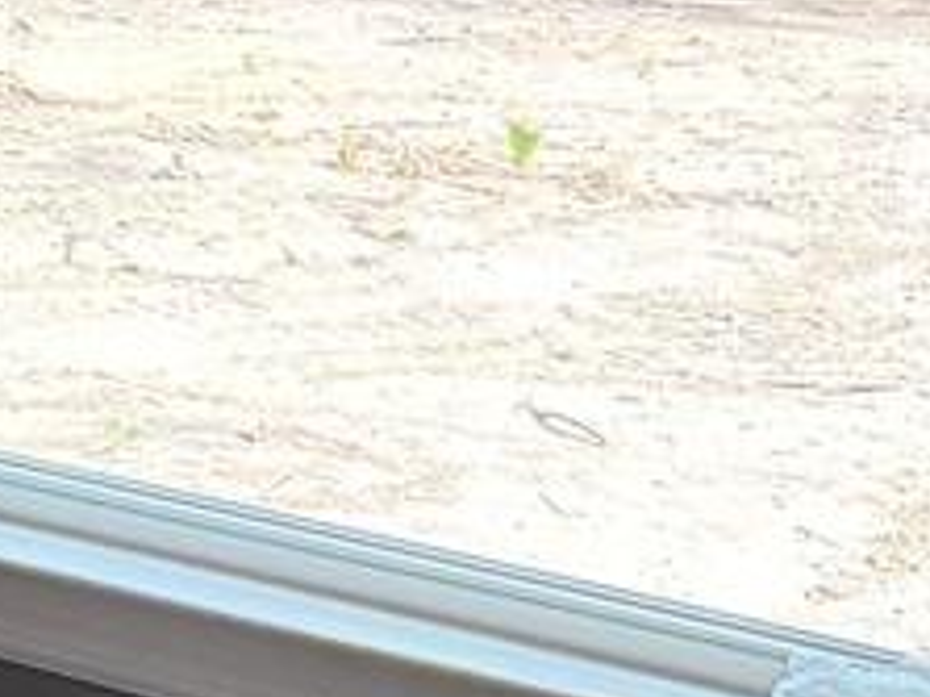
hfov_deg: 8.9
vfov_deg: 8.3
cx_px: -2031
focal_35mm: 172
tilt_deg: -2.3
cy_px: -522
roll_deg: -0.2
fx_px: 4618
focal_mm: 6.76
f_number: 1.78
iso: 200
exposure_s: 1/120
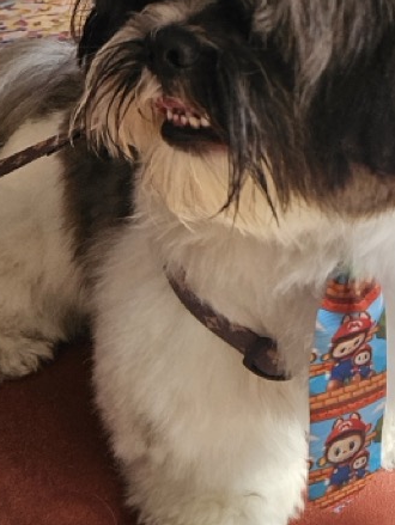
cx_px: 365
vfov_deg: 27.8
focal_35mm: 67
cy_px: 48
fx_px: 1018
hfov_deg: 21.4
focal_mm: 5.4
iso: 40
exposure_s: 1/1269
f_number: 1.8
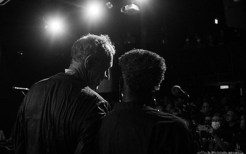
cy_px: 75
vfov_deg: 31.2
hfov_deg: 48.1
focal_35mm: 41
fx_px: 275
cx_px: 106
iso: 2000
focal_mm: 35
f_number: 3.2
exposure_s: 1/160
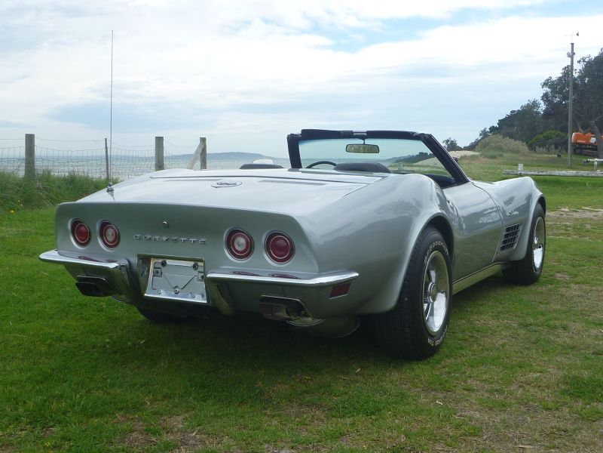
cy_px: 226
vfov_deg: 33.6
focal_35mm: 43
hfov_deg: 43.9
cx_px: 302
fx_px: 749
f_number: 3.3
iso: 80
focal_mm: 4.9
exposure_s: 1/800
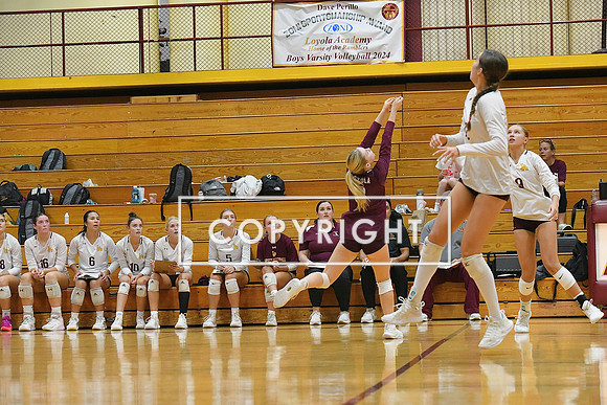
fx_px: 1771
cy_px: 202
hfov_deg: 19.5
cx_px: 304
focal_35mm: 105
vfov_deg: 13.0
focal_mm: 105
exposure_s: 1/1000
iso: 12800
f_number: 4
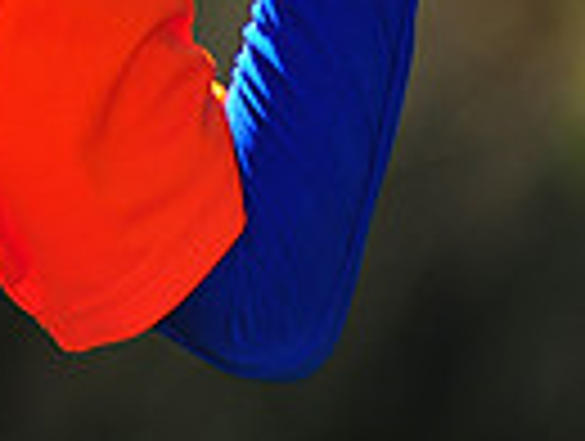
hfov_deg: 2.6
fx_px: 13020
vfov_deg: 1.9
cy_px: -374
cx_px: -450
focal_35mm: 769
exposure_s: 1/1250
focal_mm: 180
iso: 200
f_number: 4
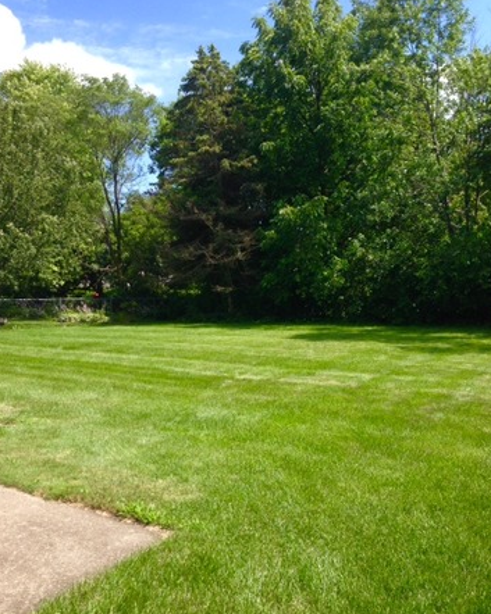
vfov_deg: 51.5
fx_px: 636
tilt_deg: -2.5
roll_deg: +1.3
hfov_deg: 42.2
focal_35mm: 35
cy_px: 329
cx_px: 245
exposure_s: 1/704
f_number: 2.4
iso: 50
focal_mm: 4.12
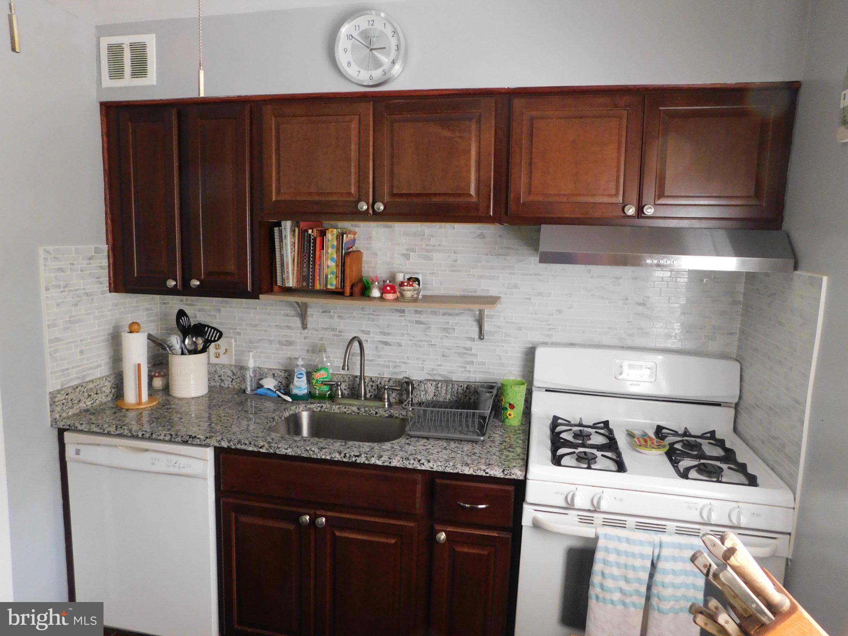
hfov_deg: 71.6
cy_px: 318
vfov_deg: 56.8
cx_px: 424
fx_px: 588
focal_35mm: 24
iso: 320
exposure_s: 1/30
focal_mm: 4.1
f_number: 3
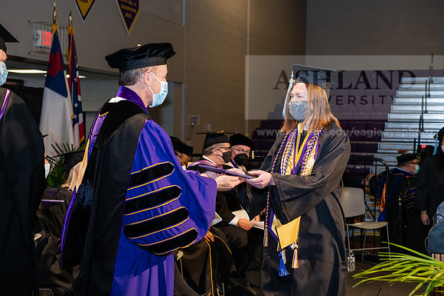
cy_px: 148
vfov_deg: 21.9
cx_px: 222
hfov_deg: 32.4
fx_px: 765
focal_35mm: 62
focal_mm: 62
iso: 1600
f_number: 6.3
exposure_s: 1/200
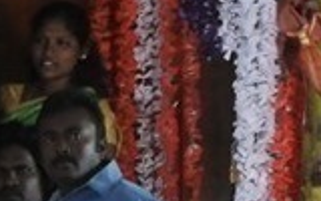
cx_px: -100
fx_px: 8162
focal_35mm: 933
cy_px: 328
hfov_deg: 2.3
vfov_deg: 1.4
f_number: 5.6
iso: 800
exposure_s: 1/125
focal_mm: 98
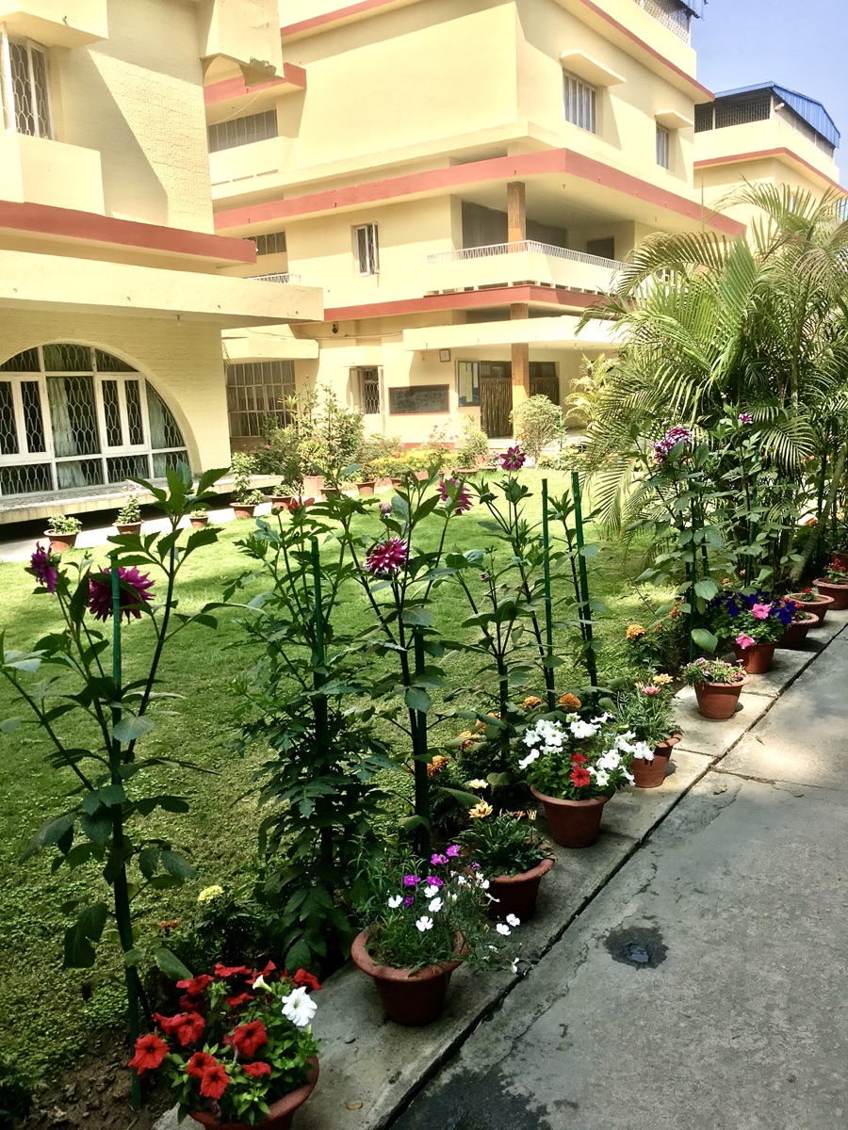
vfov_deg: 61.7
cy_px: 565
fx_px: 947
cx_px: 424
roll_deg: +1.4
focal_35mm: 29
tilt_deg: -9.6
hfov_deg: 48.2
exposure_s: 1/1040
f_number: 2.2
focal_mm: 4.15
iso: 25
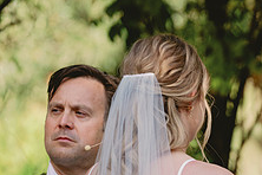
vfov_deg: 2.6
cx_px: 313
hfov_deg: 3.9
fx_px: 3806
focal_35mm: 523
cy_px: 179
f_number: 4
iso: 200
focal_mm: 200
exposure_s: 1/250
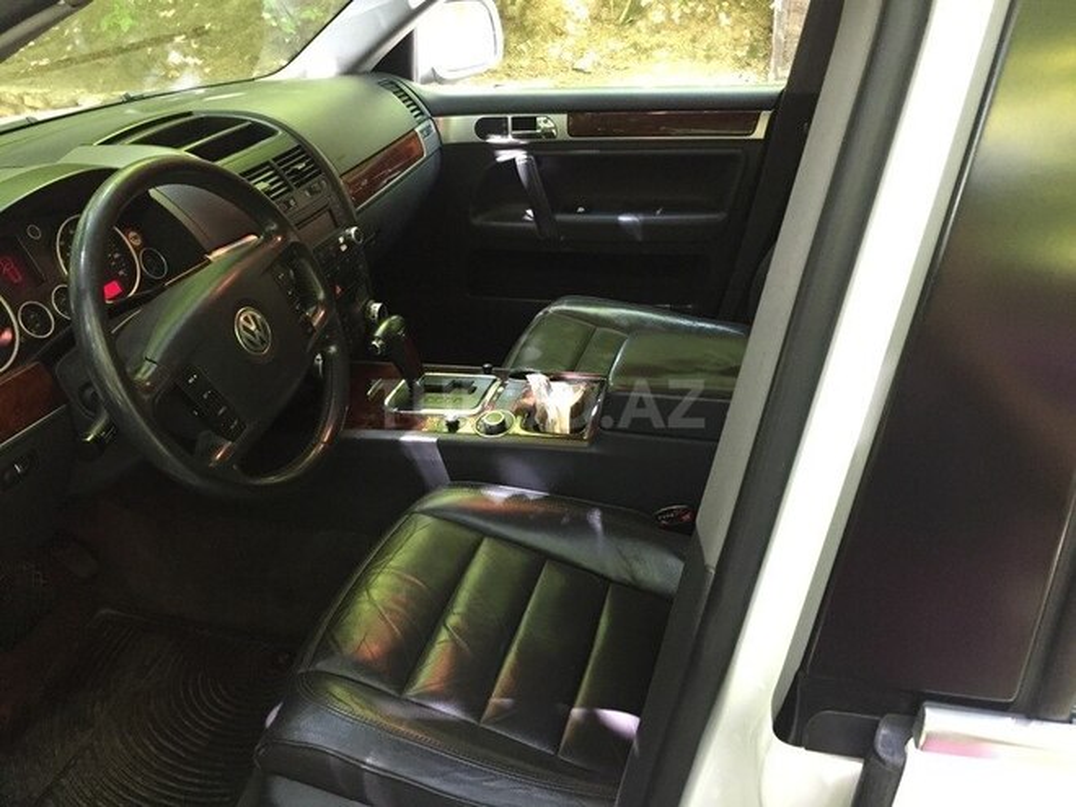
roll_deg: +3.0
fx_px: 901
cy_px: 404
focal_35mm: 29
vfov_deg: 48.2
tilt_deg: -27.0
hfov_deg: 61.7
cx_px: 538
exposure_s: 1/25
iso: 250
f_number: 2.2
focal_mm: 4.15
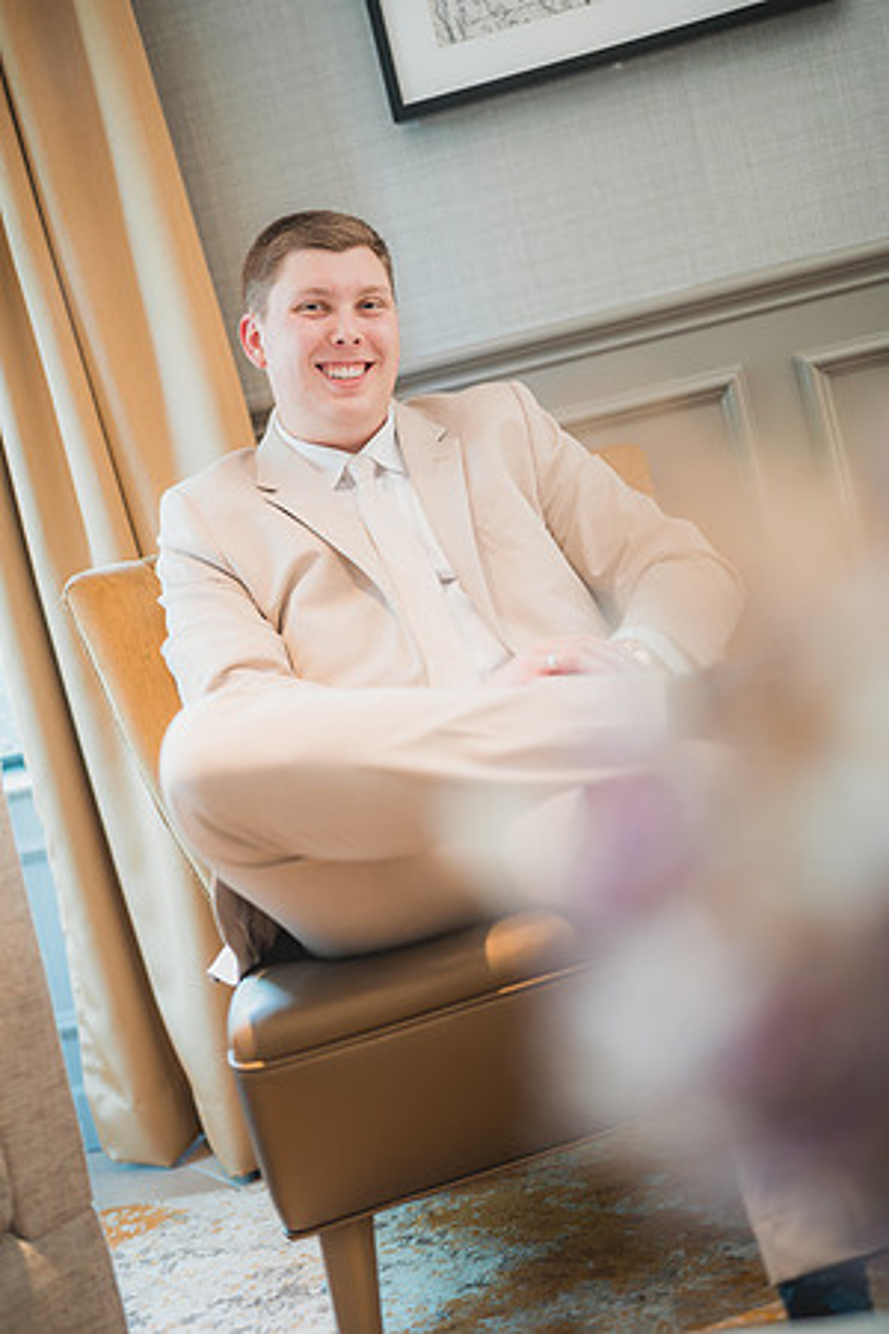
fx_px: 1852
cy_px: 667
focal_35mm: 50
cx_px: 444
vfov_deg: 39.6
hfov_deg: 27.0
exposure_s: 1/160
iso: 400
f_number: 1.4
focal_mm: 50
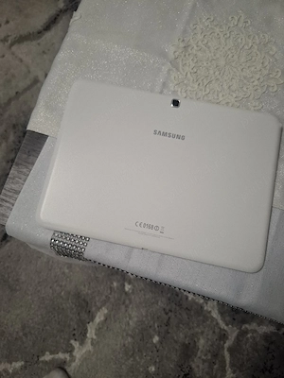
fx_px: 252
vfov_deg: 73.9
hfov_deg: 58.9
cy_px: 189
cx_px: 142
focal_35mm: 23
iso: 200
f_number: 1.8
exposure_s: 1/50
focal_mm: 5.54
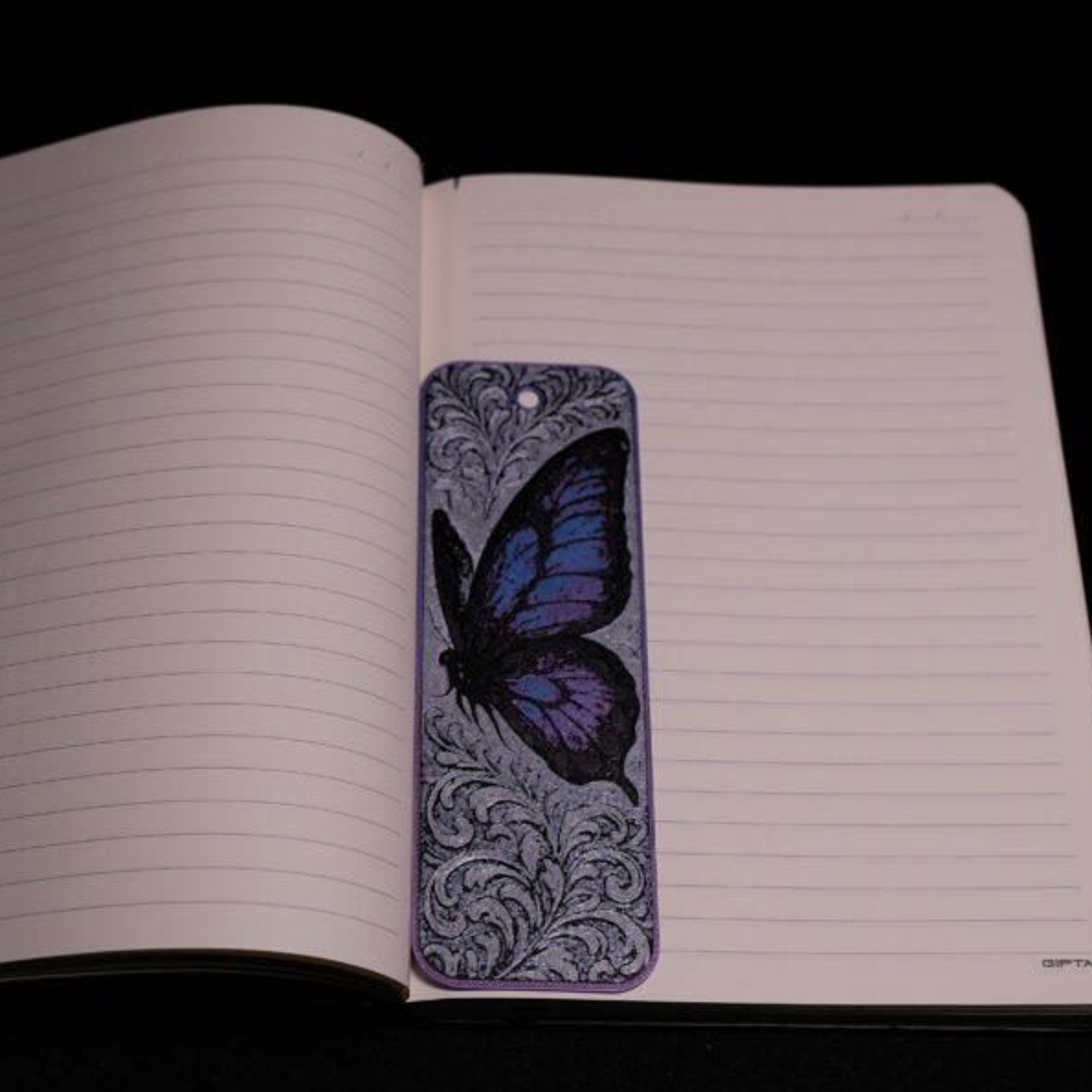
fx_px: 2141
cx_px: 413
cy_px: 572
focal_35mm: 60
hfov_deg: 28.5
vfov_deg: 28.6
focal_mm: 27.1
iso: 200
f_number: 4.4
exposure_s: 1/25
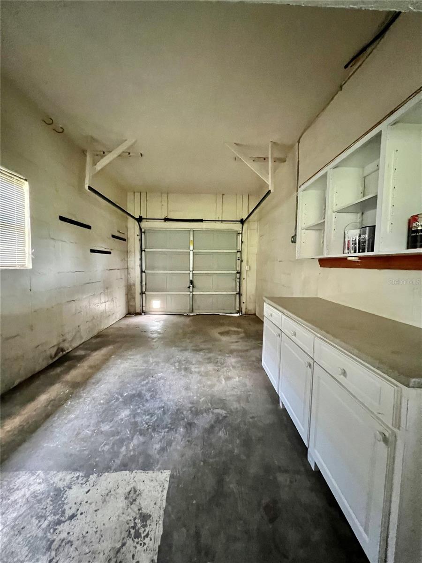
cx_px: 211
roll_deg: -0.9
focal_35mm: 13
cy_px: 282
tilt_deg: -1.6
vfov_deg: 106.2
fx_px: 211
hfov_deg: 89.9
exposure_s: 1/41
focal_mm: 1.57
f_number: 1.8
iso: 1000
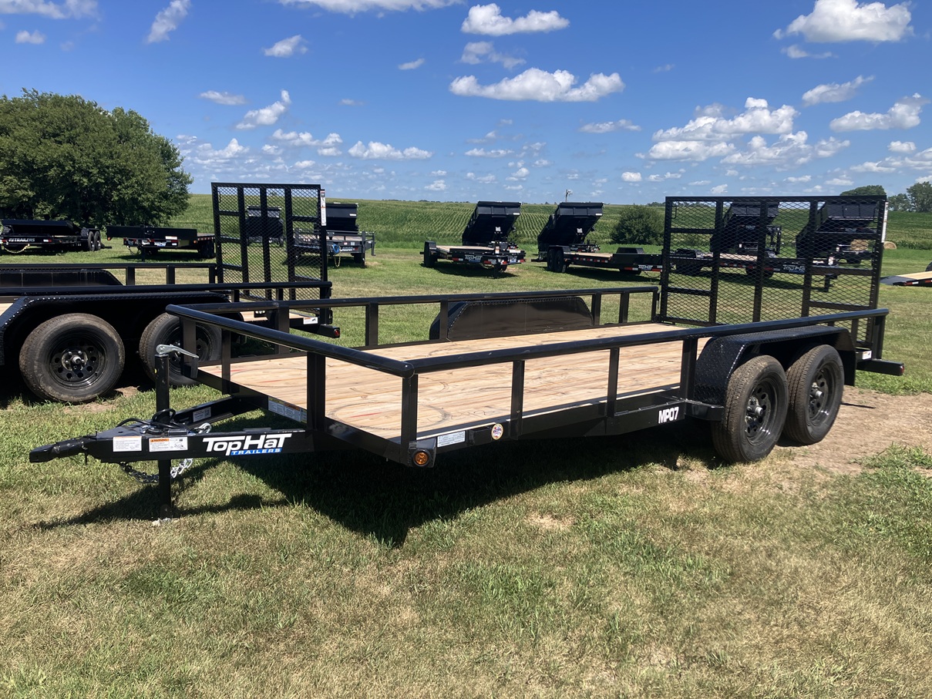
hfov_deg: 63.4
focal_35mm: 28
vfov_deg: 49.8
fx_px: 754
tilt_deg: -10.4
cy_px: 350
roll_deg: -1.3
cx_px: 466
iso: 32
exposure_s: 1/1799
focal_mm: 3.99
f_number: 1.8
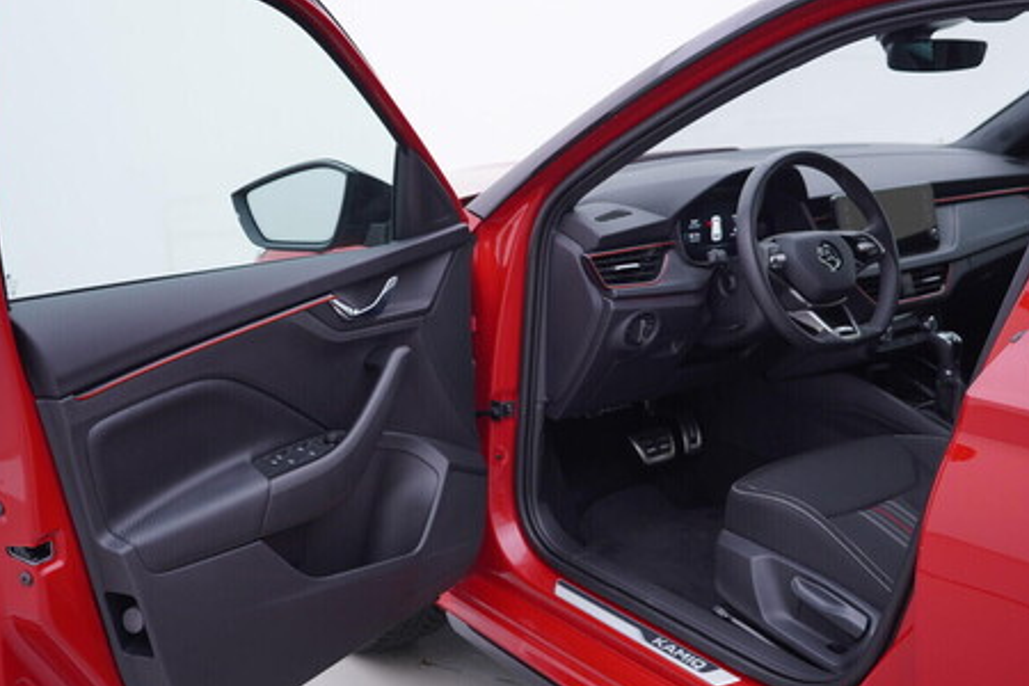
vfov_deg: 30.5
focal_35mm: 44
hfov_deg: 44.5
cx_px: 498
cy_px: 326
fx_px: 1258
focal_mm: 24
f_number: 3.2
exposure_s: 1/50
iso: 125
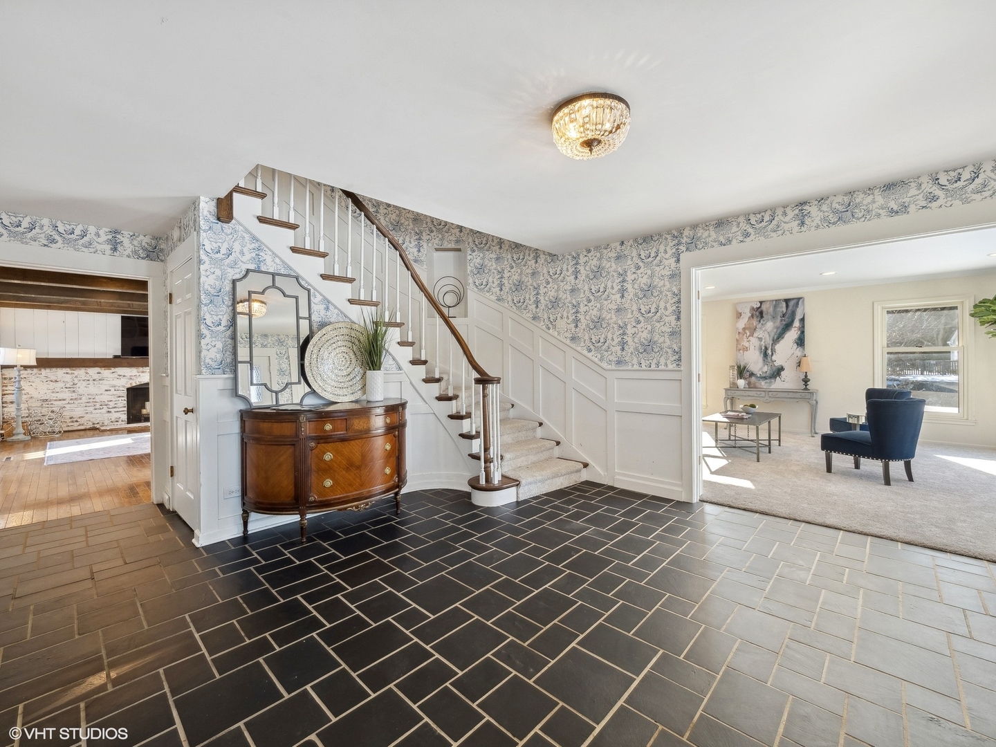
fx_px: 403
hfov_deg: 102.1
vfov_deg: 85.7
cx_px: 498
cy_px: 374
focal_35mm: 14
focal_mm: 7
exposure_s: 1/20
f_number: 7.1
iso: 400
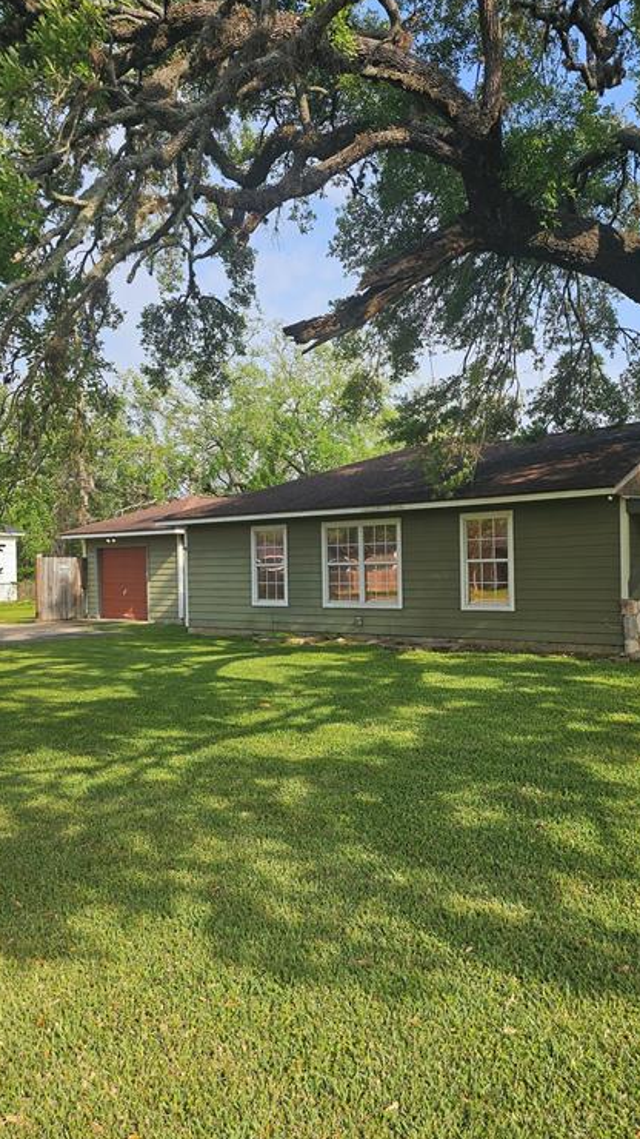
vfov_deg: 71.9
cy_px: 559
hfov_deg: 43.6
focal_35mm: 26
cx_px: 438
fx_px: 785
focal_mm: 6.3
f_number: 1.7
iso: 10
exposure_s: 1/428
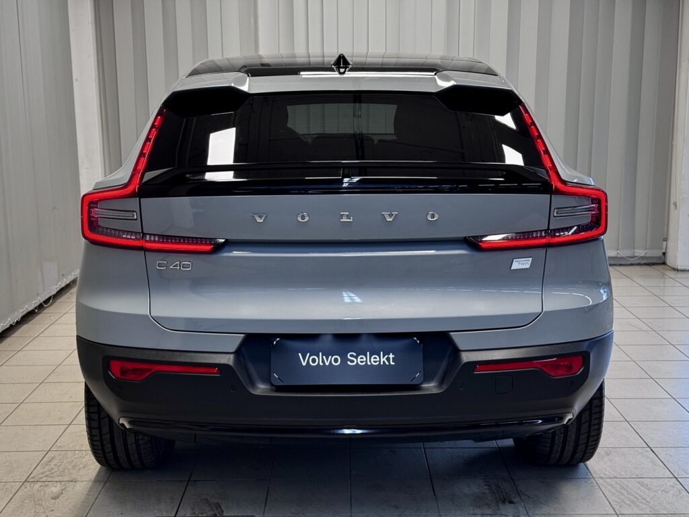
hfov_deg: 39.7
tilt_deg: -10.3
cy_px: 258
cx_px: 344
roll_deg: +0.1
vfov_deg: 30.3
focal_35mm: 48
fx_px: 955
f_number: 1.78
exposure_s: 1/100
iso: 160
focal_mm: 6.76
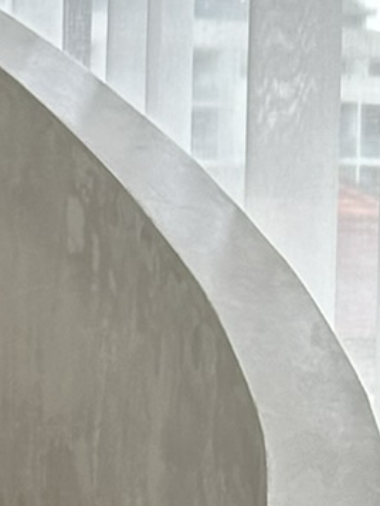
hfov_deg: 5.2
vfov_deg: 7.2
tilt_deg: +0.6
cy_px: 509
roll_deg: -1.8
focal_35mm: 275
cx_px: -597
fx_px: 4023
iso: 50
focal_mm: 6.86
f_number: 1.78
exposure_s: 1/204
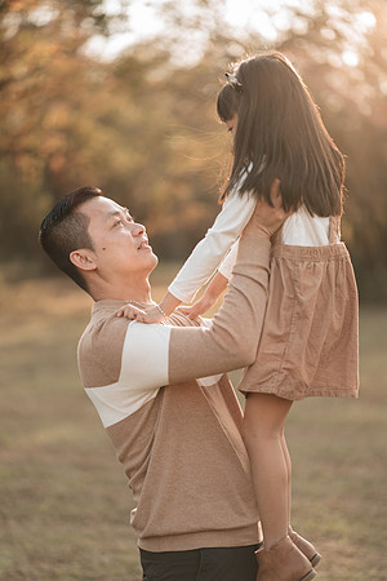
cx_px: 194
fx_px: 1371
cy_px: 290
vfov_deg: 23.9
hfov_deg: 16.1
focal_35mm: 85
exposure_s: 1/400
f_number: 1.8
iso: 80
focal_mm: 85
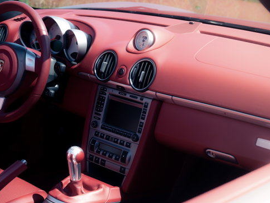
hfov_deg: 25.9
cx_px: 102
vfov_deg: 19.6
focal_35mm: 75
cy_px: 118
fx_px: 585
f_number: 4.5
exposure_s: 1/100
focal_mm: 49
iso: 100
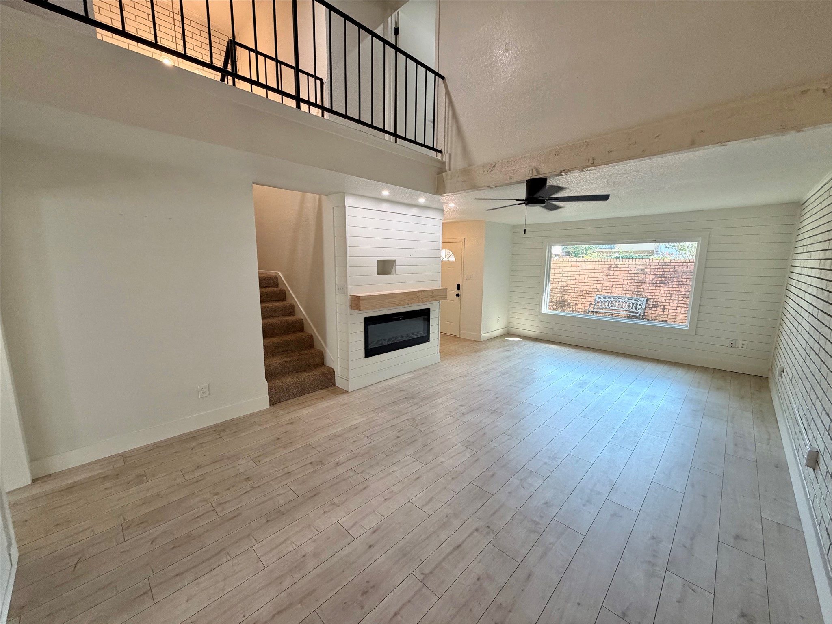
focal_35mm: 14
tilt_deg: -9.4
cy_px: 312
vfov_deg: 85.7
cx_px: 416
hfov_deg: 102.1
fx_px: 336
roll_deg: +0.3
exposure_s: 1/120
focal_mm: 2.22
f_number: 2.2
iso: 200
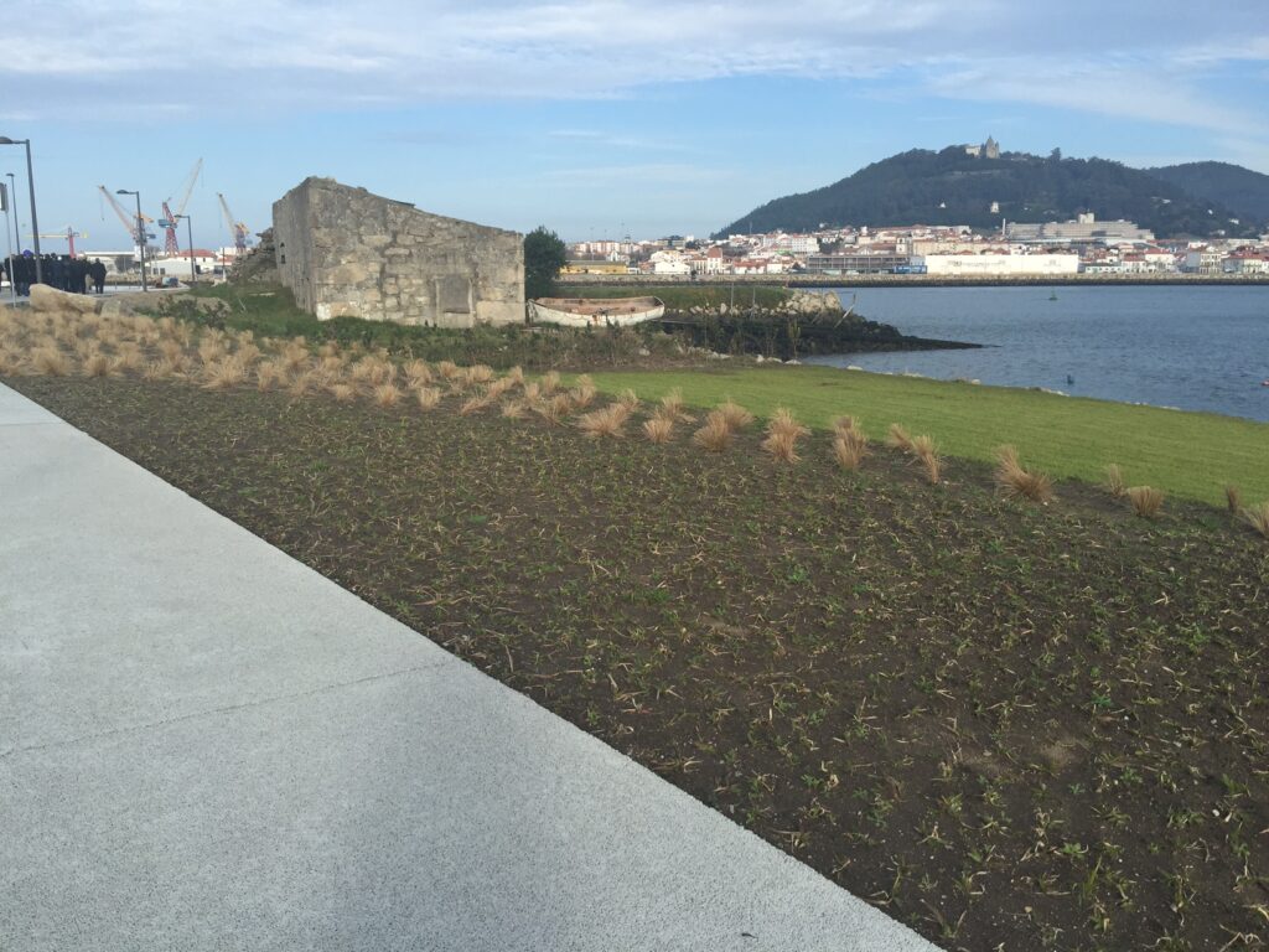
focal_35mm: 29
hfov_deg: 61.7
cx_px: 634
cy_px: 476
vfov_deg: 48.2
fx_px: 1063
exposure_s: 1/1276
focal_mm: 4.15
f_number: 2.2
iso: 32
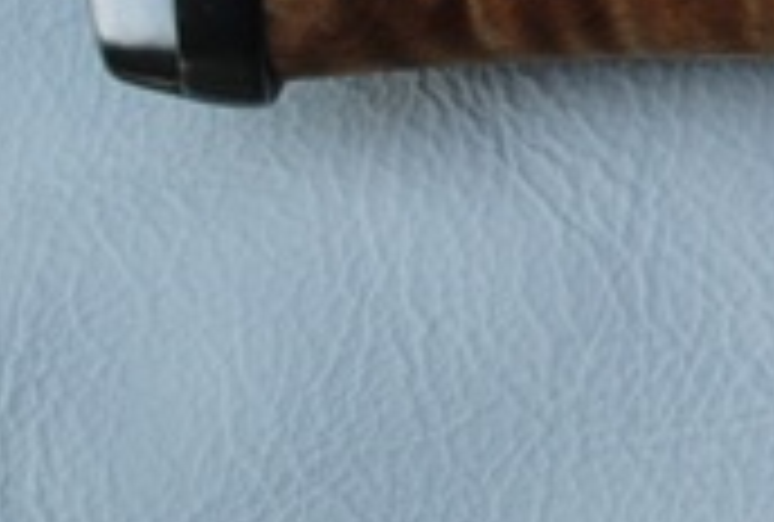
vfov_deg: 8.1
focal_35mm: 167
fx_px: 3603
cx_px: 1116
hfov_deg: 11.8
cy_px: -243
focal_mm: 32
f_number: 8
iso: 160
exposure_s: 1/60
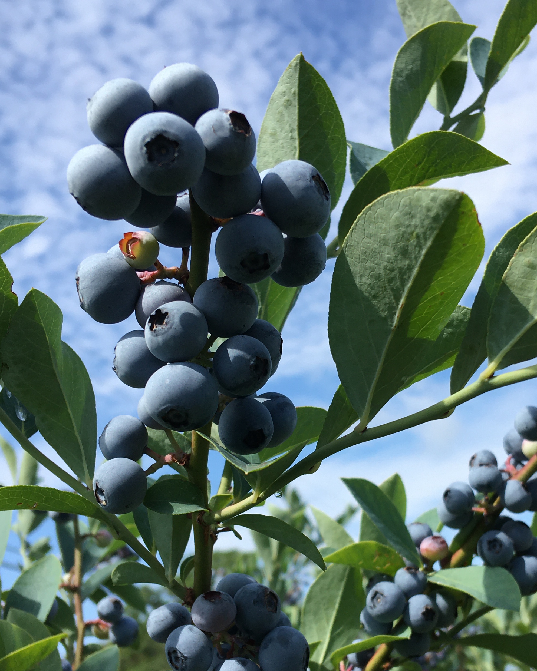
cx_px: 333
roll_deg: +8.8
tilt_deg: +15.5
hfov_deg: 32.6
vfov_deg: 40.1
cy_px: 420
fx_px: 914
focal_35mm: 46
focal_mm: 4.15
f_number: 2.2
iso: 25
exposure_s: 1/1261
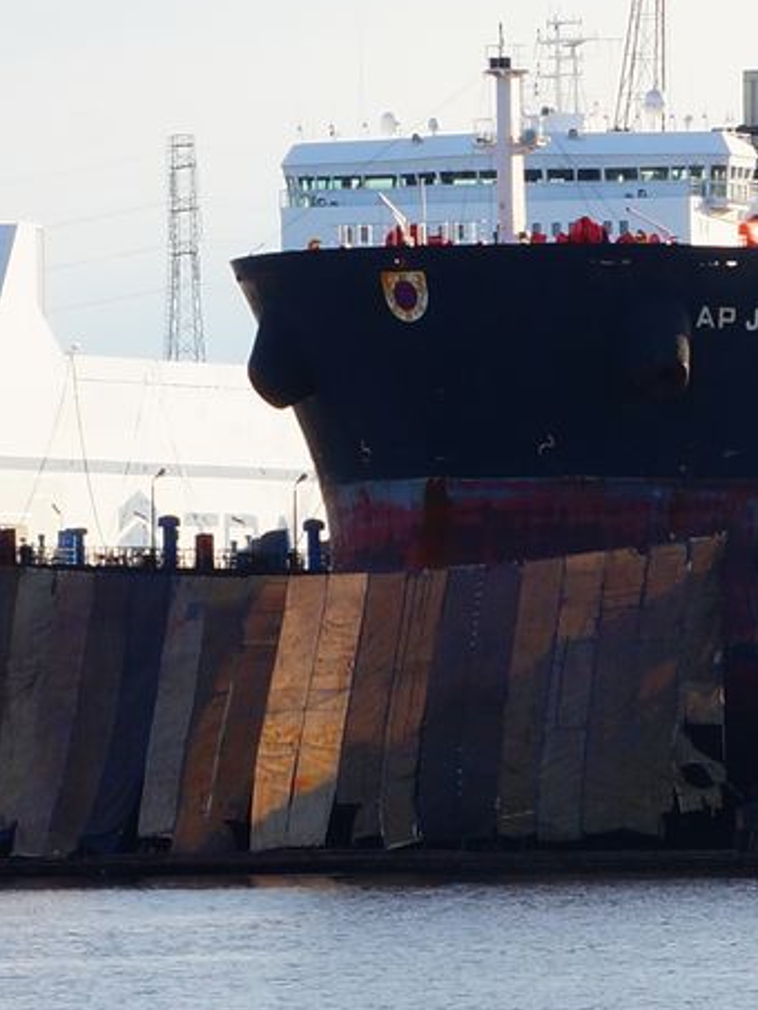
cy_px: 532
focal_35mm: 382
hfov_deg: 3.9
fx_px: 11148
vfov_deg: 5.2
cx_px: 907
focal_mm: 60
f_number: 16
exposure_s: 1/30
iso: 100
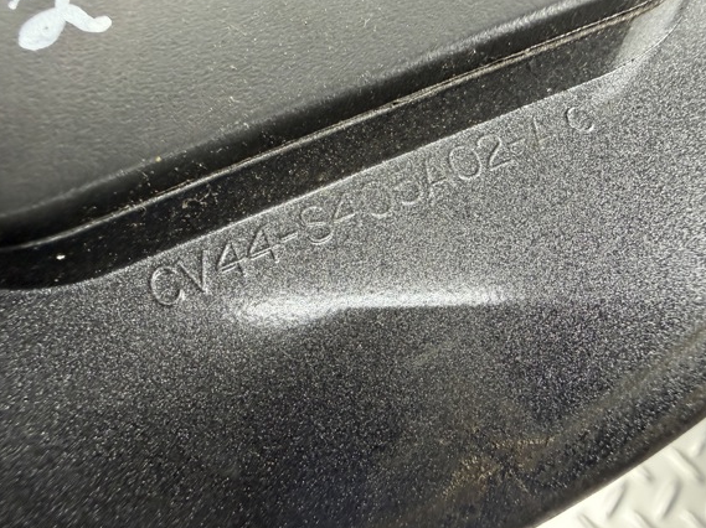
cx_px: 386
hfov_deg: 65.2
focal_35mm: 27
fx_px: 550
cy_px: 261
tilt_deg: -57.8
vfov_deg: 51.3
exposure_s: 1/100
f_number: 2.2
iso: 320
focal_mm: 2.22
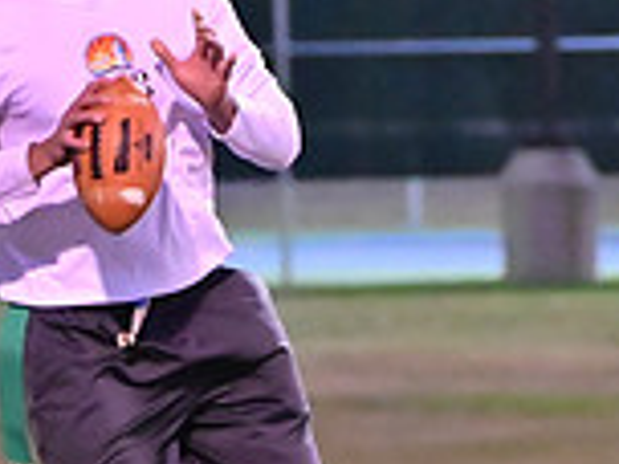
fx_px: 13787
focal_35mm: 771
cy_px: 328
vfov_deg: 1.9
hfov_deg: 2.6
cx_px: 232
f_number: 4
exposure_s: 1/400
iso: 6400
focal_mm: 140
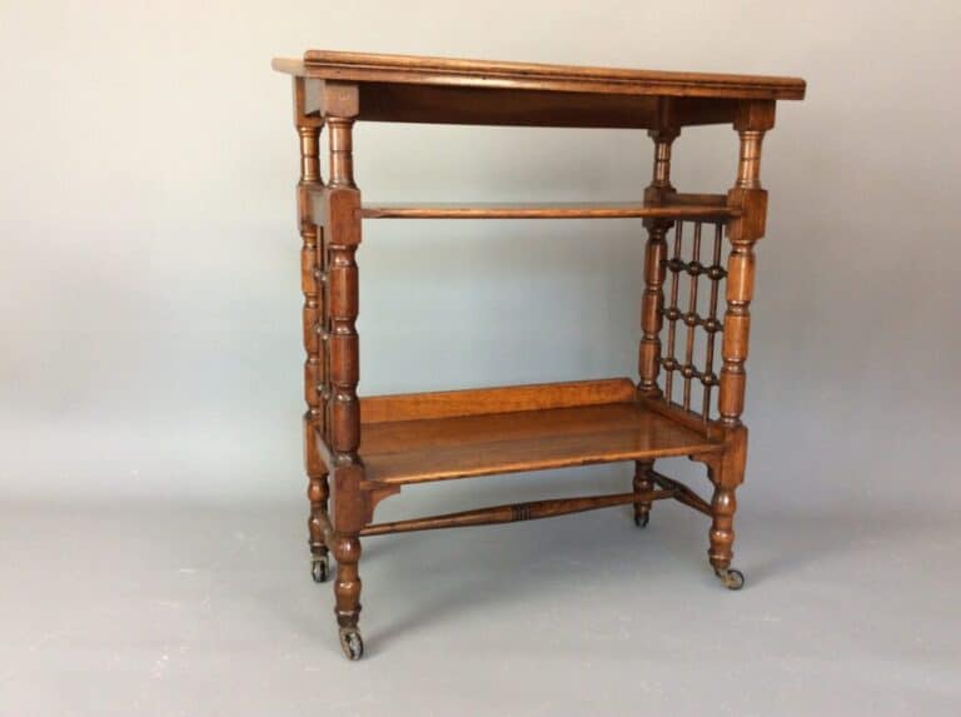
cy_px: 358
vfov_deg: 44.0
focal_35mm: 32
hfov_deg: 56.9
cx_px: 480
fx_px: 887
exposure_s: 1/25
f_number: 2.4
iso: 50
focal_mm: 3.3
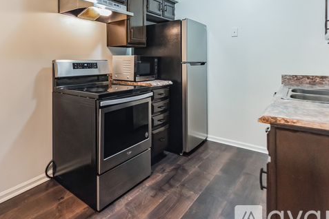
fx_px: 201
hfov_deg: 73.8
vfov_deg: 55.1
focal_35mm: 22
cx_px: 88
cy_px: 61
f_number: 5.6
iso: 800
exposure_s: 1/15
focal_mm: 14
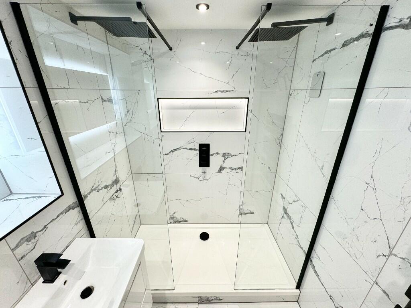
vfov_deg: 85.7
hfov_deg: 102.1
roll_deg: +0.0
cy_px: 154
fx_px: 166
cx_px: 206
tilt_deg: -20.2
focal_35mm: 14
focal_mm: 2.22
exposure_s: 1/100
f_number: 2.2
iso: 100
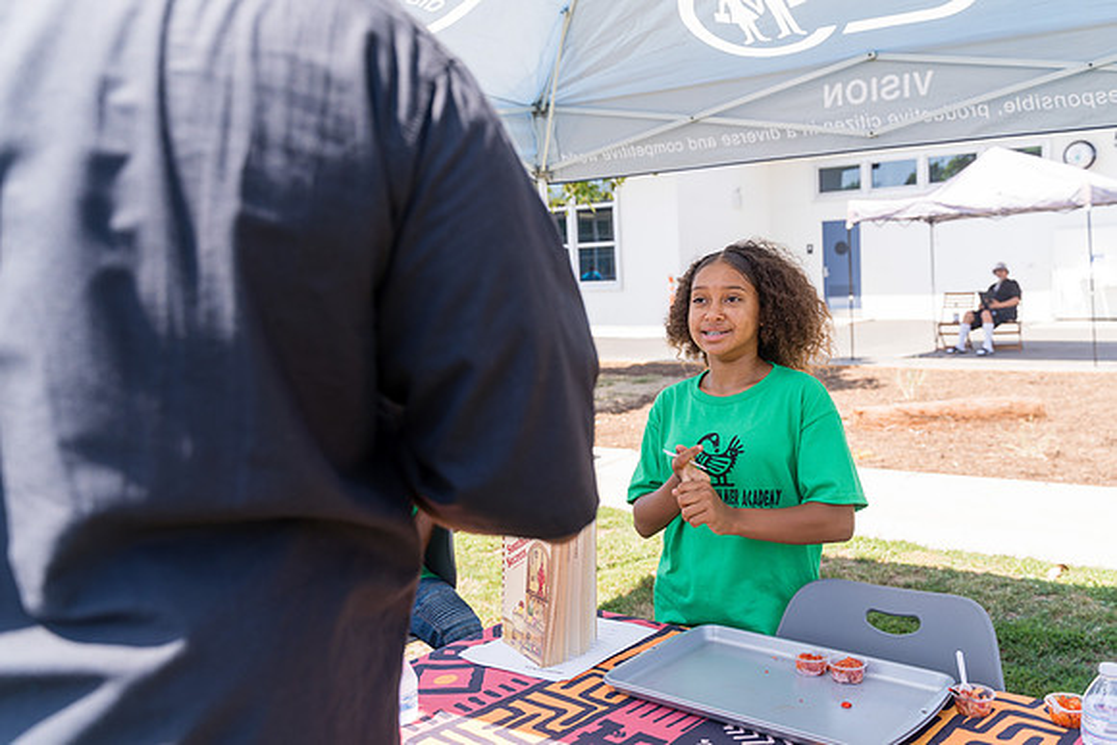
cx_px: 625
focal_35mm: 31
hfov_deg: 59.5
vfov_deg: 41.9
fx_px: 973
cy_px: 372
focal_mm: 28
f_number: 4
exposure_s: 1/320
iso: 100
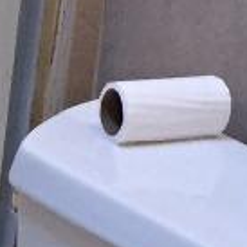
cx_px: -146
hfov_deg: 6.4
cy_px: 206
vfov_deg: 6.5
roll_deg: -3.7
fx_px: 2172
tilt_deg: -23.5
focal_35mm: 269
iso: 160
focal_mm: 4.15
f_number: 2.2
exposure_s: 1/30
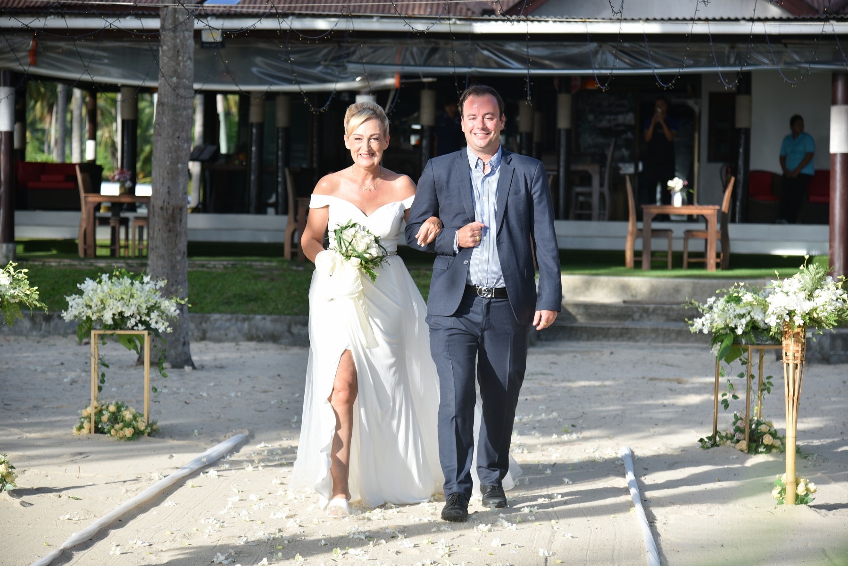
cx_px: 424
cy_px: 283
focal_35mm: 82
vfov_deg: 16.7
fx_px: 1932
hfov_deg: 24.8
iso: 100
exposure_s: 1/320
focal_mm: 82
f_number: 4.5
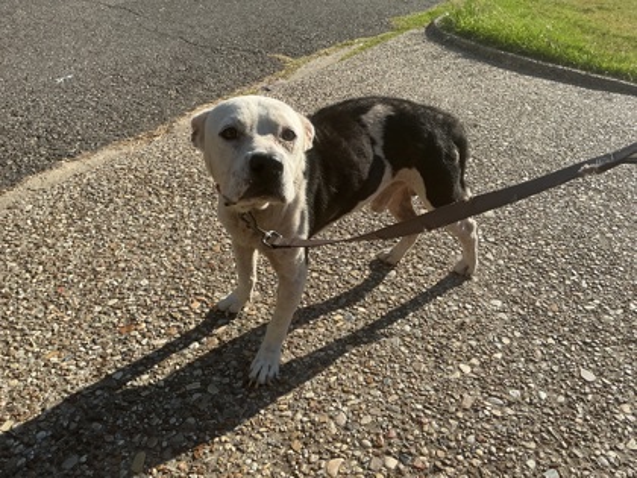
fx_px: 534
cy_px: 239
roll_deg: -4.4
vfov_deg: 48.2
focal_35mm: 29
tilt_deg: -31.3
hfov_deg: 61.7
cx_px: 318
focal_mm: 3
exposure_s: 1/1534
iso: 25
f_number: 1.8
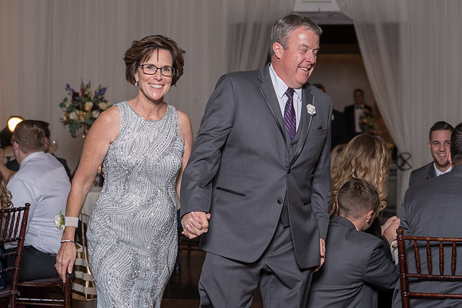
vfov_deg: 16.4
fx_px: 1066
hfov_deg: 24.4
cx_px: 230
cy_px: 137
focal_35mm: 83
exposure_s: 1/200
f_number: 4.5
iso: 2000
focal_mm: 73
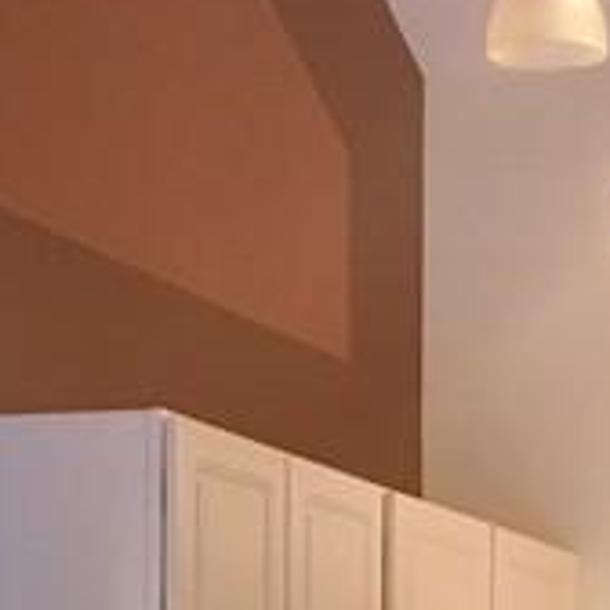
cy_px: 1107
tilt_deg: -2.0
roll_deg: -1.3
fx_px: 3110
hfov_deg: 11.1
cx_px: 545
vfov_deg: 10.5
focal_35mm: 156
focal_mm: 4.15
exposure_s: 1/30
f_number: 2.2
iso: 40
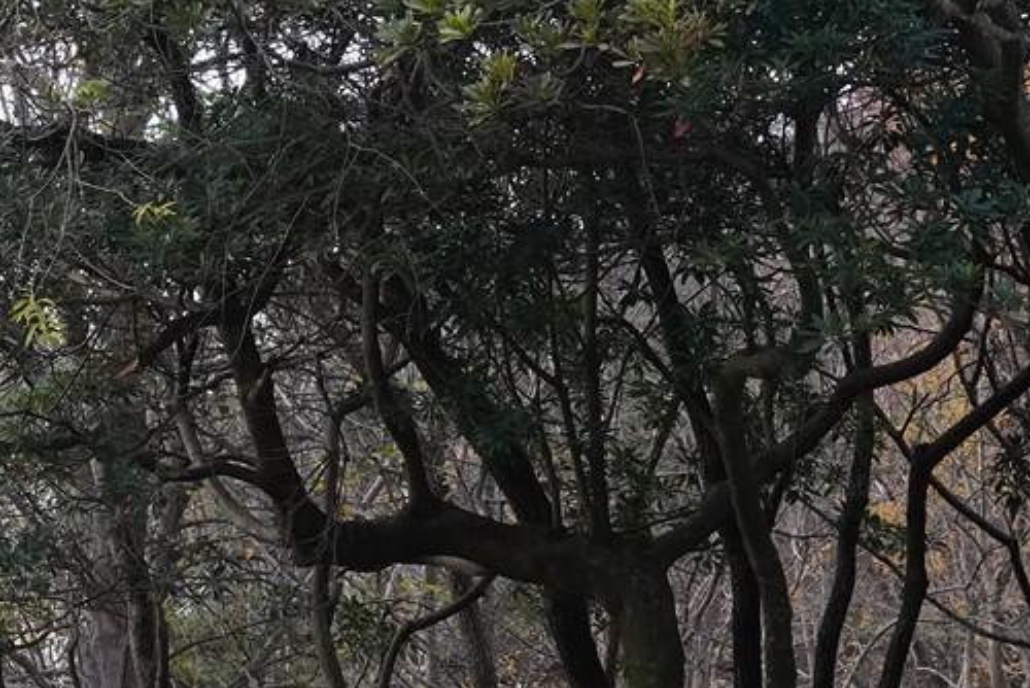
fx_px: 4008
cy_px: 319
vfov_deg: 9.8
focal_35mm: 140
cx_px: -412
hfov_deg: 13.9
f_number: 8
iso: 3200
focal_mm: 35
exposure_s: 1/100
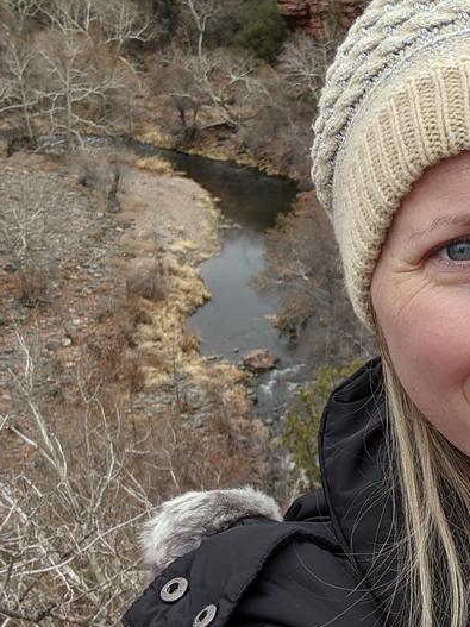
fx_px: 1232
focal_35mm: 68
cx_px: 525
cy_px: 355
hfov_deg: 20.5
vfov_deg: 28.5
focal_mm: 2.97
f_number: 1.8
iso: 45
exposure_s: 1/1314
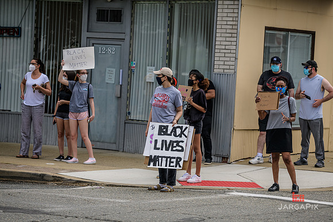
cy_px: 111
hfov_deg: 14.2
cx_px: 166
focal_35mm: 145
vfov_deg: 9.5
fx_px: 1342
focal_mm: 145
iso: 200
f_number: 4.5
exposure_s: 1/1250
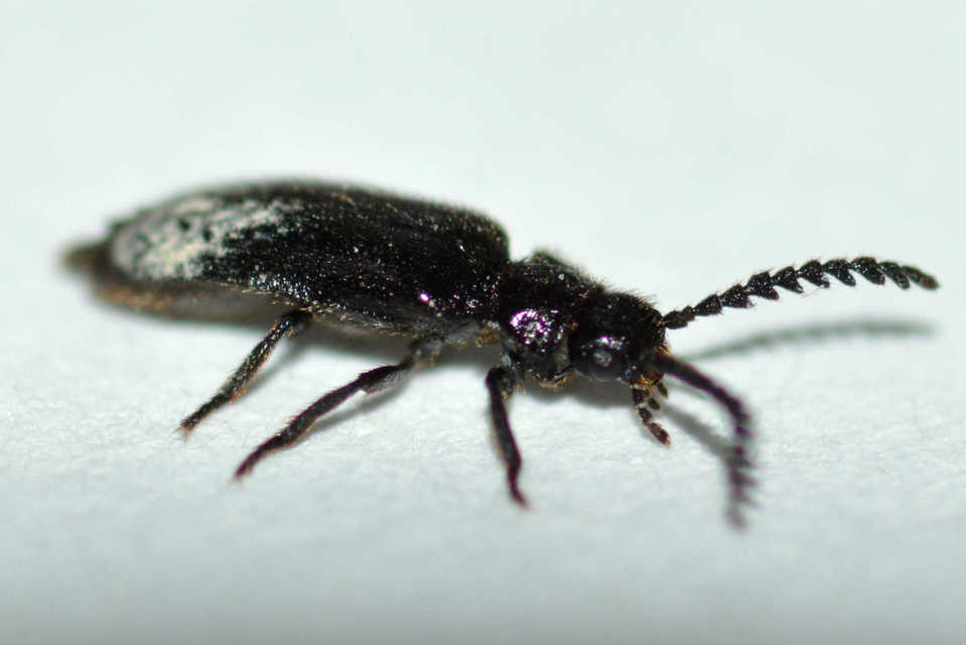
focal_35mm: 150
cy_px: 322
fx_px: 4026
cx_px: 483
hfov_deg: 13.7
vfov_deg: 9.2
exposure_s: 1/200
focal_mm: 100
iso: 400
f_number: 14
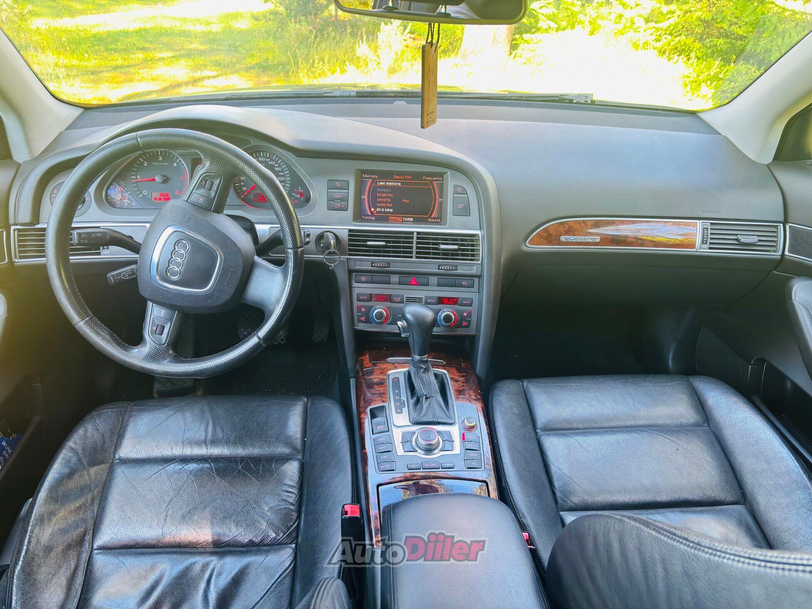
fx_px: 610
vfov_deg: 53.1
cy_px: 304
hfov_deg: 67.3
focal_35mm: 26
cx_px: 406
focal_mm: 5.96
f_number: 1.6
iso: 160
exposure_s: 1/60
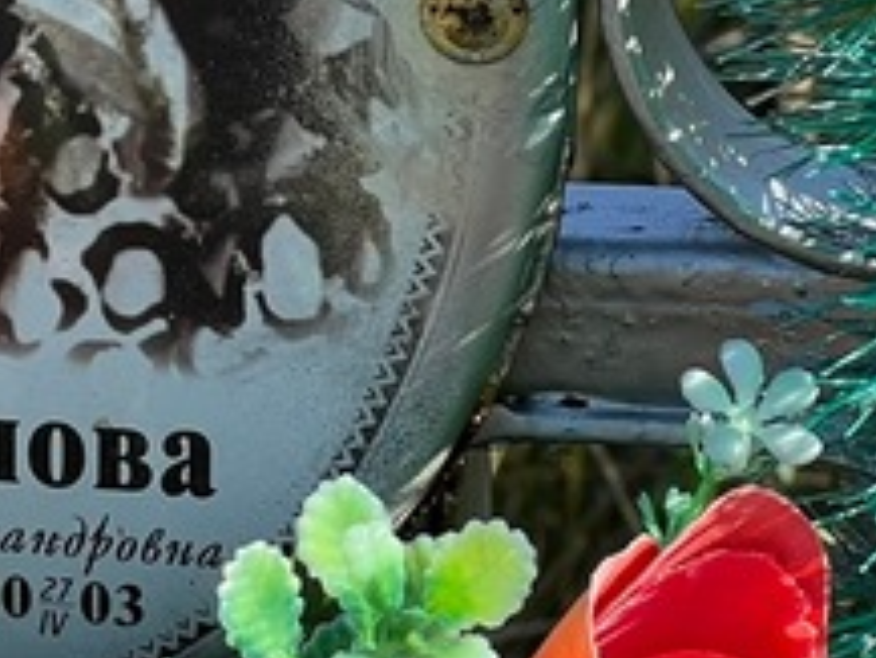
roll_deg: +4.0
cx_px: -230
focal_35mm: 284
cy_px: -149
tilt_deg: -19.3
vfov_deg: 5.2
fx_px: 7191
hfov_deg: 6.9
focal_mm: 9
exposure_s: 1/215
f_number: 2.8
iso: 32
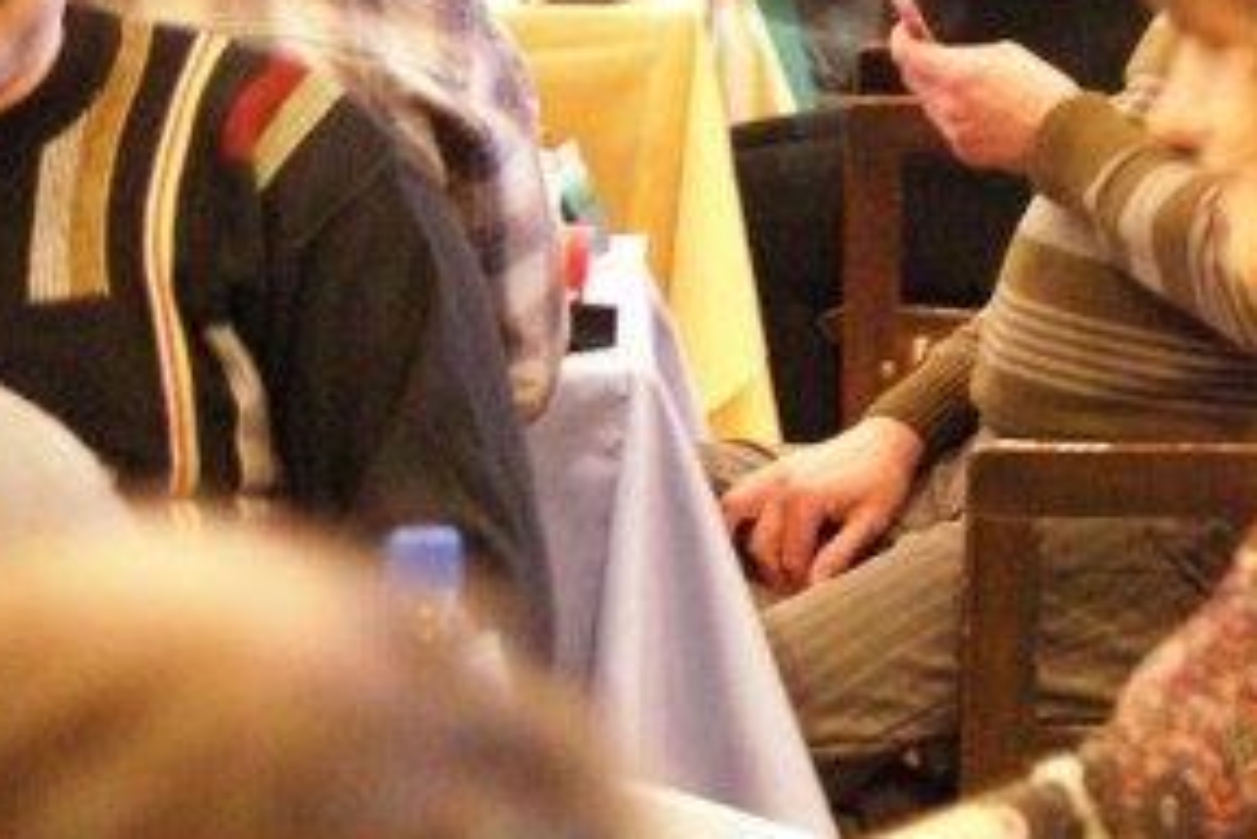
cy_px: -87
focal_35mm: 272
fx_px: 9509
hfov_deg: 7.6
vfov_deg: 5.0
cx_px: 835
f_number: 4.5
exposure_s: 1/3
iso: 1600
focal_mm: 75
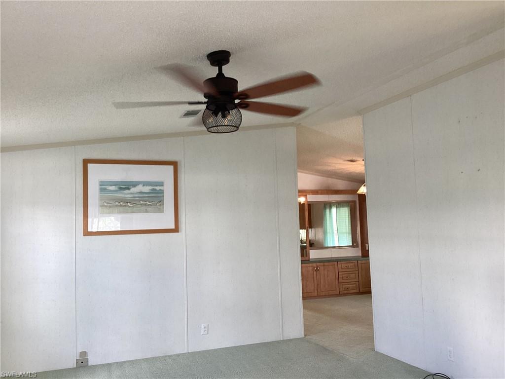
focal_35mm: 31
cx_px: 252
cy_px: 190
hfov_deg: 58.4
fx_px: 452
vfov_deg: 45.4
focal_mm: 3.3
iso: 80
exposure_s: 1/60
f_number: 2.4
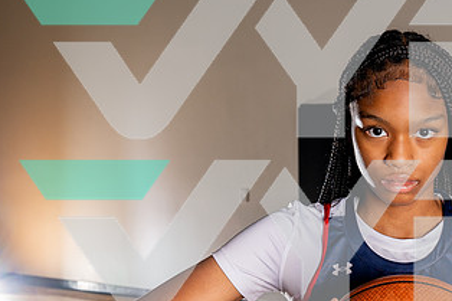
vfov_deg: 21.0
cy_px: 237
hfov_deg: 30.4
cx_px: 386
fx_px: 803
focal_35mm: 64
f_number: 7.1
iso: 640
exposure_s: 1/200
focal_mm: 34.6
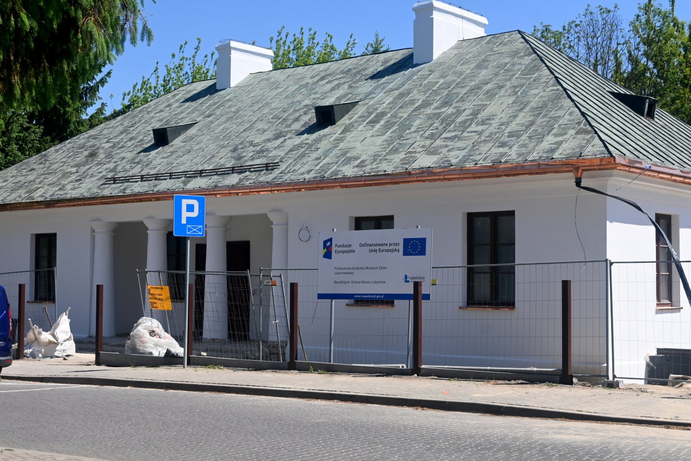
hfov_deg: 35.9
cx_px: 346
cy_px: 230
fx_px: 1065
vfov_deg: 24.4
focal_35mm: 56
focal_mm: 37
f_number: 7.1
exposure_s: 1/400
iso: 100
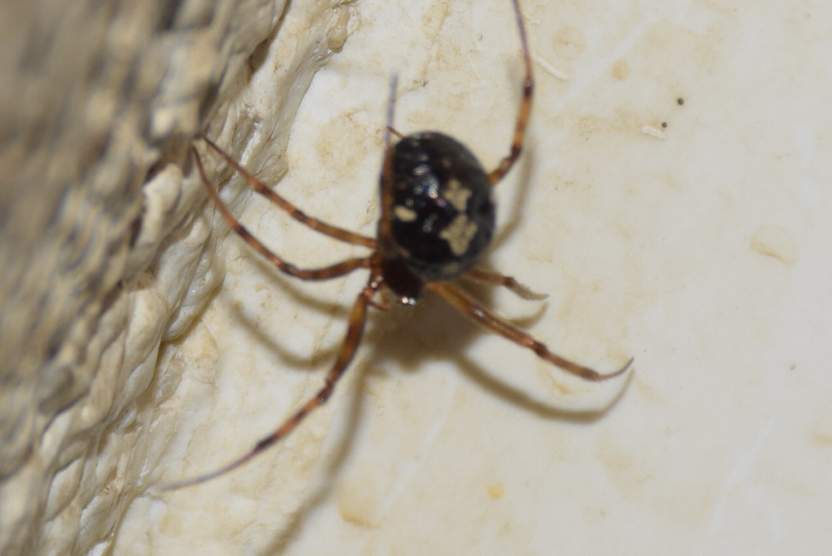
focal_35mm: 210
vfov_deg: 6.6
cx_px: 416
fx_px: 4858
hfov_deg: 9.8
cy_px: 278
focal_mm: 140
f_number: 6.3
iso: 100
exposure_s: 1/60
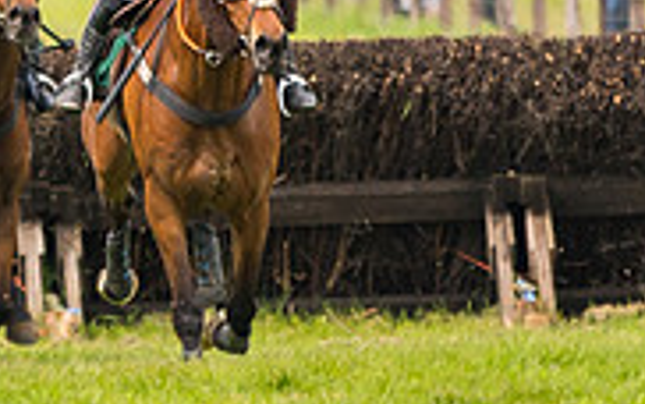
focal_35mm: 1498
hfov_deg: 1.4
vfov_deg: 0.9
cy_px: 27
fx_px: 26349
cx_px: -323
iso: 200
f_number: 2.8
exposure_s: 1/2500
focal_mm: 200
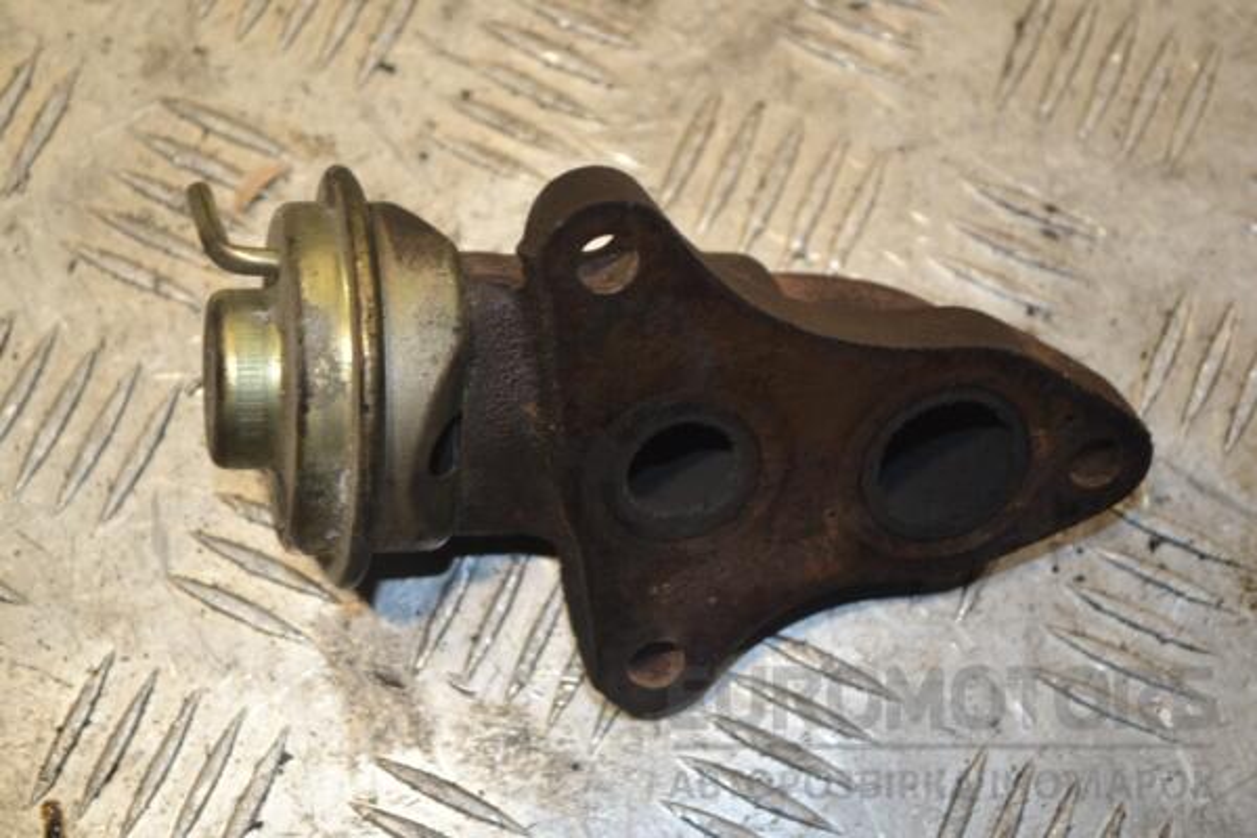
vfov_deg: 20.2
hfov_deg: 29.9
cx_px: 628
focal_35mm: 68
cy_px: 419
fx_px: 2357
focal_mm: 45
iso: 360
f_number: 5.3
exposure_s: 1/80
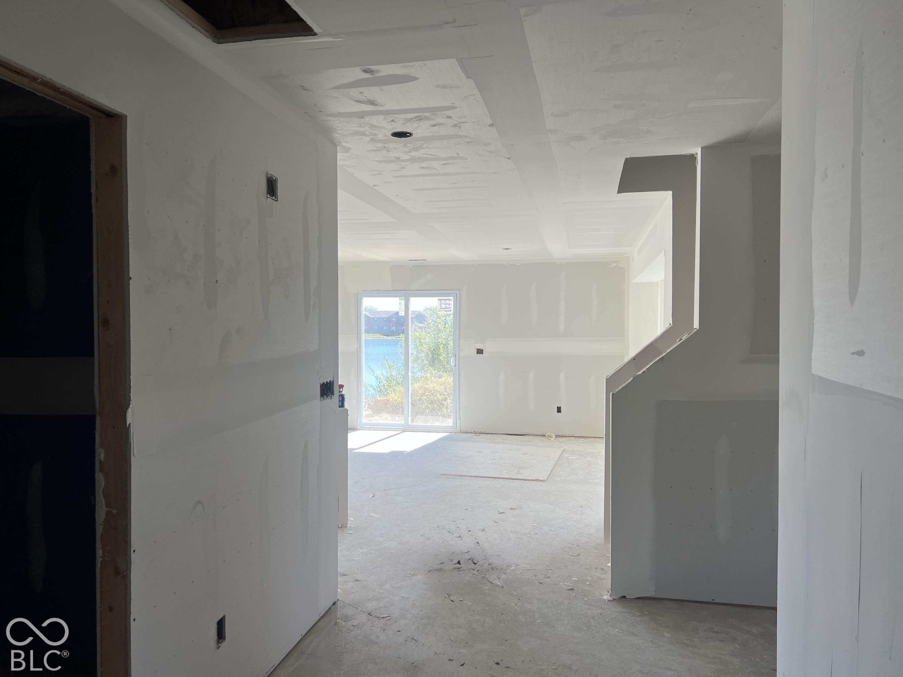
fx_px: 678
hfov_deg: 67.3
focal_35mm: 26
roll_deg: -0.6
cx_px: 452
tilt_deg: -0.7
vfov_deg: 53.1
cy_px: 338
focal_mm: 5.7
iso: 50
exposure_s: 1/309
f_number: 1.5
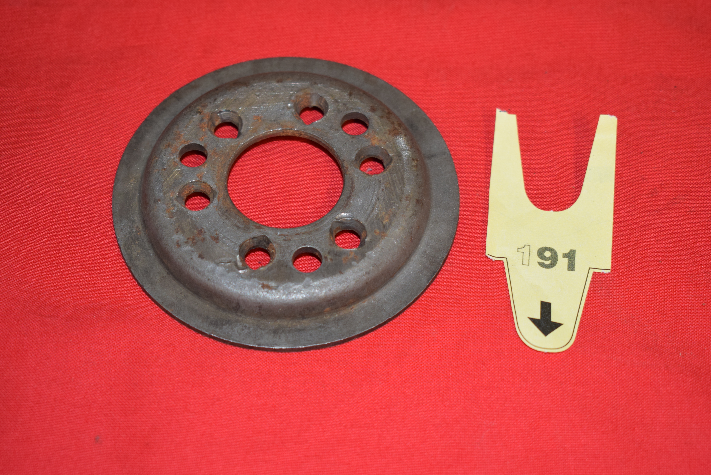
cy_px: 238
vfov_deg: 18.9
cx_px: 356
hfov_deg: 28.1
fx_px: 1422
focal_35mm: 72
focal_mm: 48
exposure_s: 1/60
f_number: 5.3
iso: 640
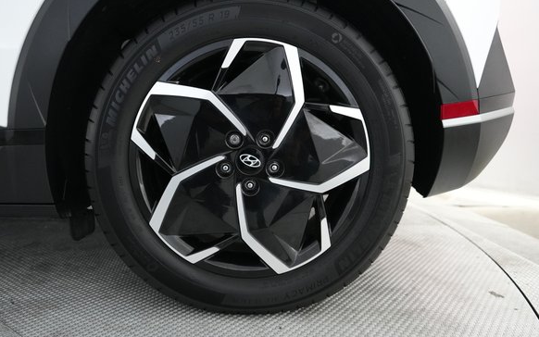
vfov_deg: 44.6
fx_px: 411
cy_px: 166
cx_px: 250
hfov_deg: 66.4
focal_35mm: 28
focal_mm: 25
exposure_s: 1/160
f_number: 2.8
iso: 4000
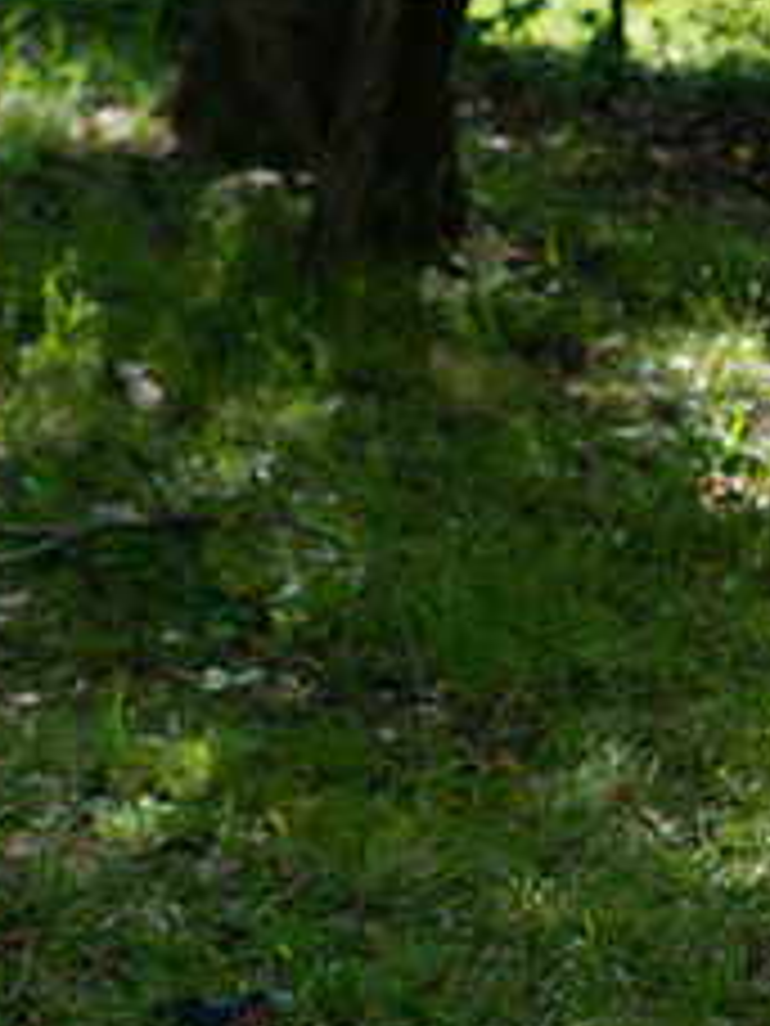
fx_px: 5072
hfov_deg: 8.5
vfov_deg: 11.6
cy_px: 410
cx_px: 1094
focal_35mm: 171
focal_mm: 70
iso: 200
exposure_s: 1/160
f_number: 6.3
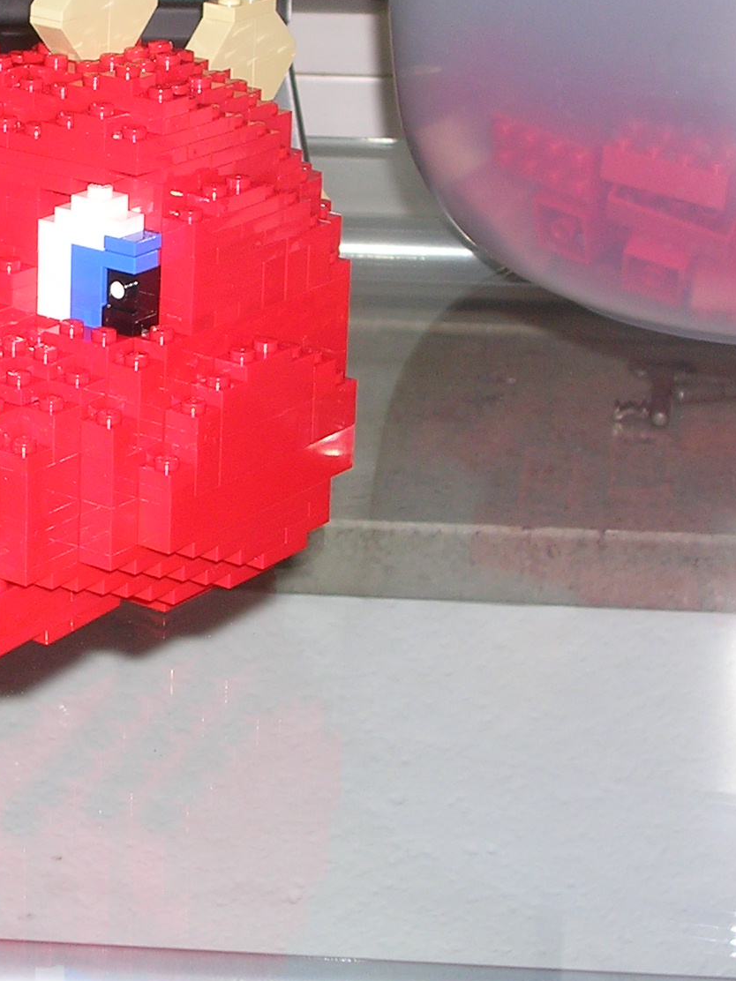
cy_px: 316
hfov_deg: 12.6
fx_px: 3288
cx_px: 34
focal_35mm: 116
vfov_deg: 16.9
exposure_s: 1/60.1
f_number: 3.5
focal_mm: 9.6
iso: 50
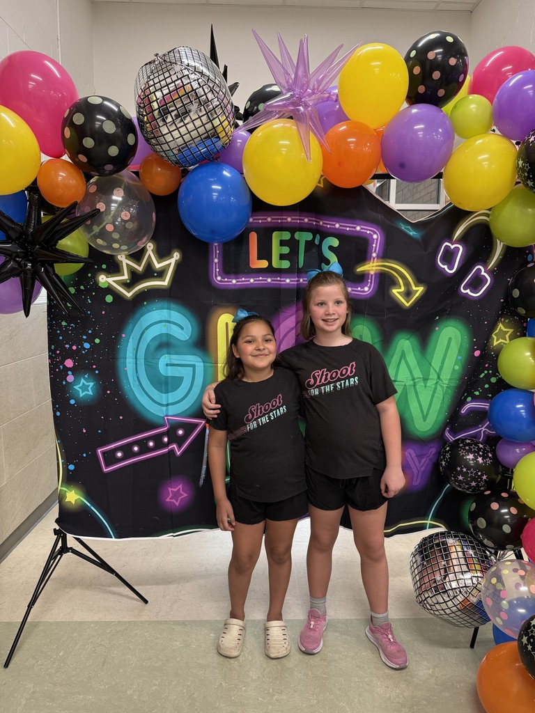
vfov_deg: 71.6
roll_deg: -1.1
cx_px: 268
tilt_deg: -9.2
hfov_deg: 56.8
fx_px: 495
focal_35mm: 24
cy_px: 356
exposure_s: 1/60
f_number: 1.78
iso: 200
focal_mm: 6.76
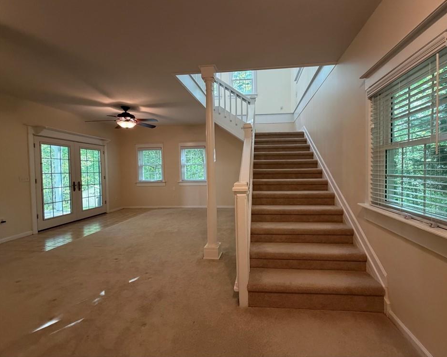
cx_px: 244
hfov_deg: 96.5
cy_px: 175
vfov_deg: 84.0
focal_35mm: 15
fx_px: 198
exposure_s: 1/60
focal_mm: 2.22
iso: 320
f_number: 2.2
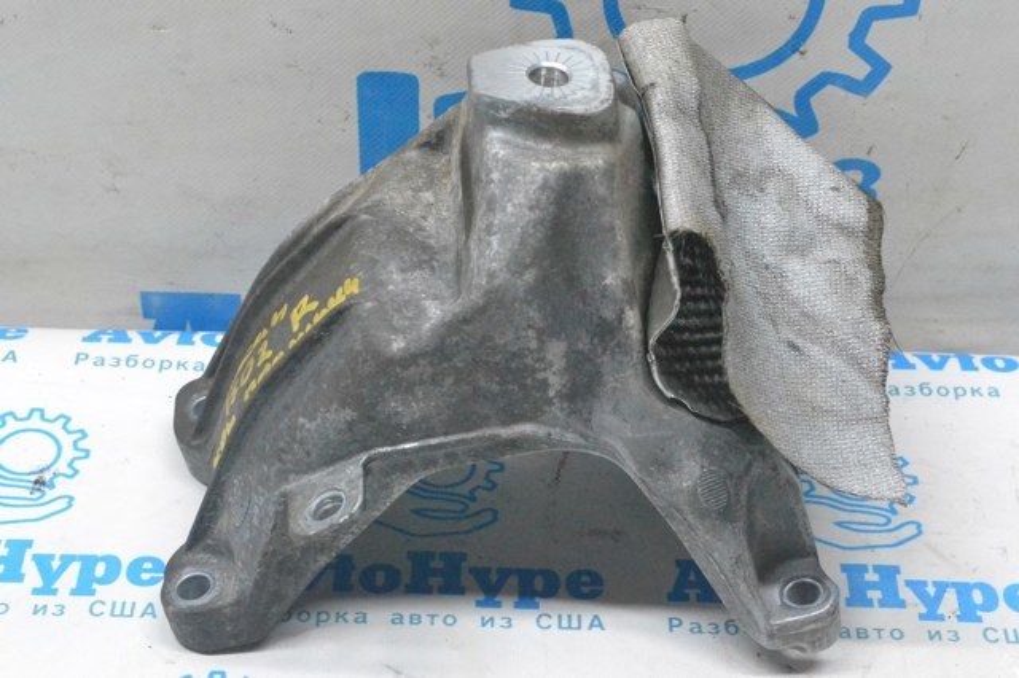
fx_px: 2207
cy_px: 339
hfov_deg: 26.0
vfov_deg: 17.5
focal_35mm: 78
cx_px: 510
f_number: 10
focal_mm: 52
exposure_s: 1/160
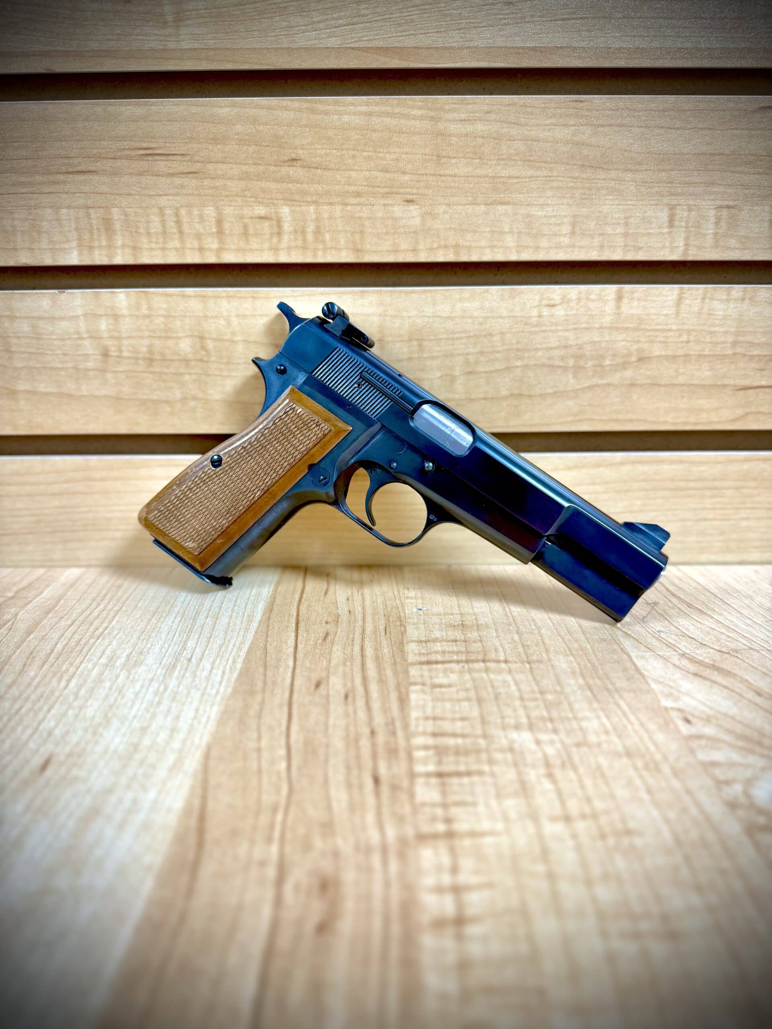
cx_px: 386
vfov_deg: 71.6
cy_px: 514
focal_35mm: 24
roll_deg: +0.6
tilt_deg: -15.7
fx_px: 714
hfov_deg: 56.8
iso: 160
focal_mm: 6.76
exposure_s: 1/60
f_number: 1.78
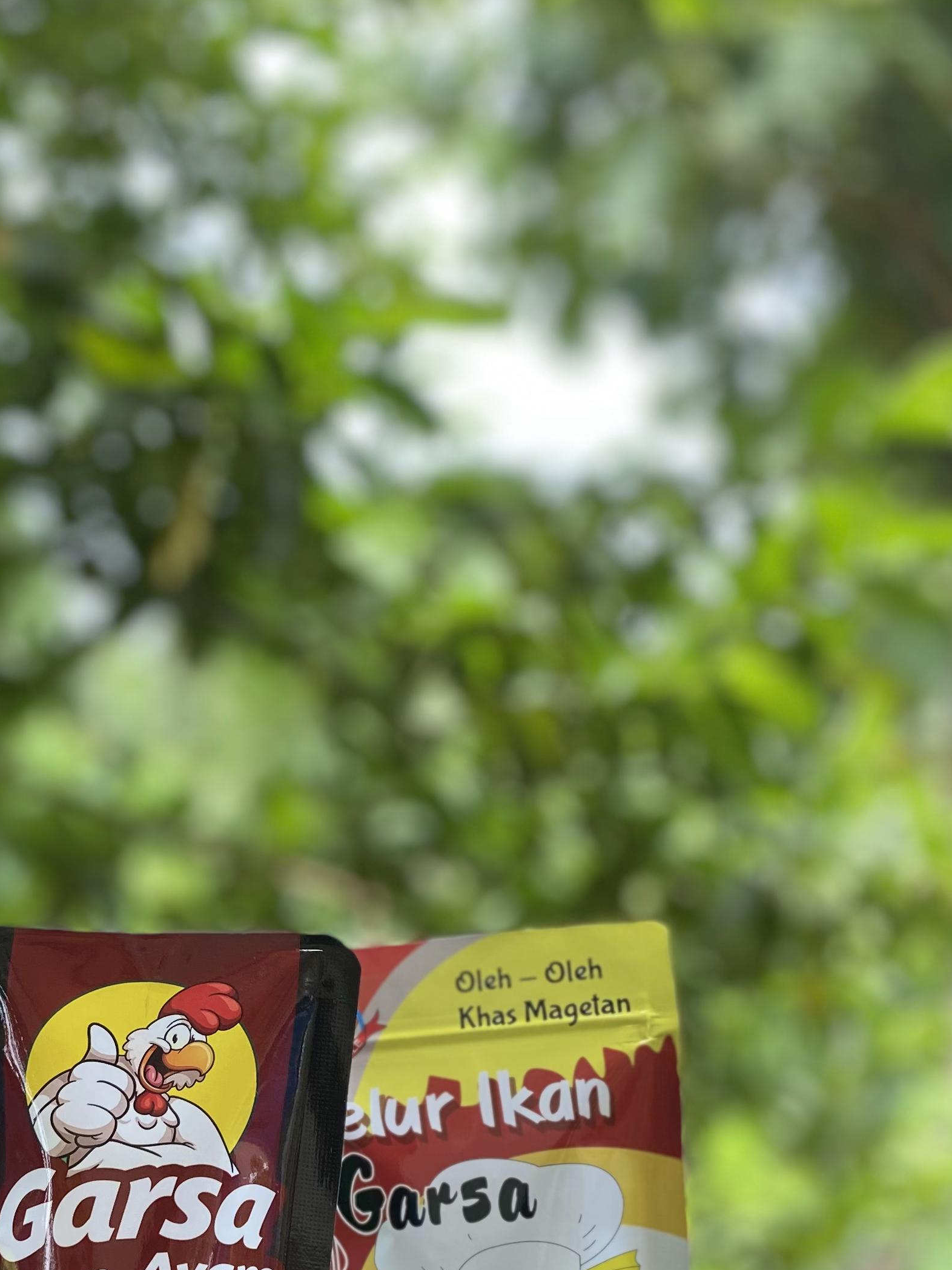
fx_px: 1834
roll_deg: +2.3
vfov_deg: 36.8
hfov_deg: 28.3
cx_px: 148
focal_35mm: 50
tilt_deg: +2.3
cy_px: 1025
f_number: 1.8
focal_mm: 4.25
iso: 32
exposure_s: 1/458
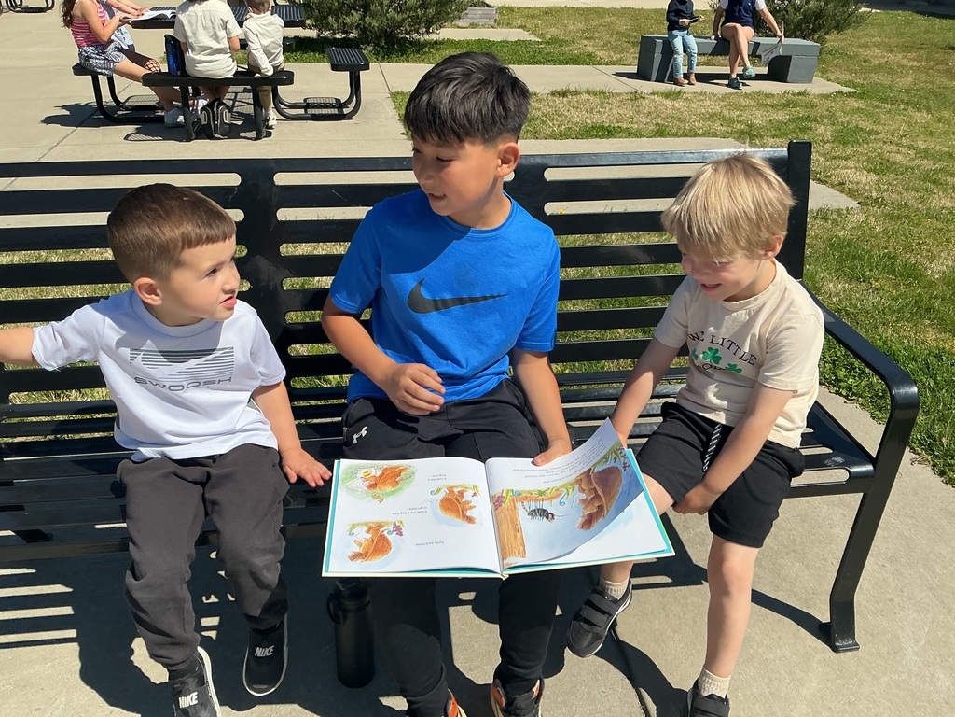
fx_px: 800
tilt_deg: -27.1
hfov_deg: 61.7
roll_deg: -2.2
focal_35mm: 29
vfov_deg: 48.2
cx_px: 478
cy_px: 358
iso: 25
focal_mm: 3
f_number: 1.8
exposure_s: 1/2227
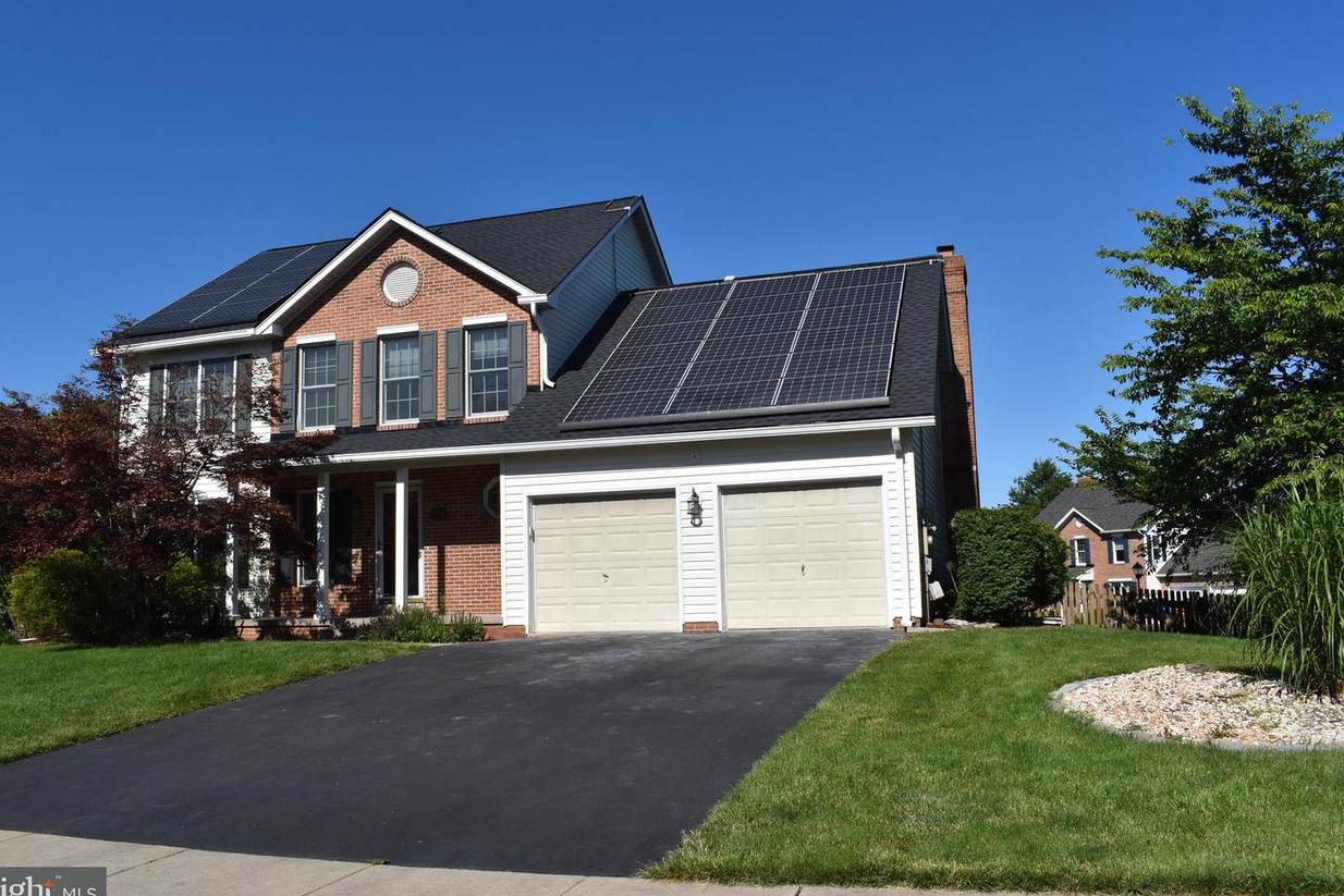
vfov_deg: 46.4
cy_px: 452
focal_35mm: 28
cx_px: 652
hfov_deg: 65.5
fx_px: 1045
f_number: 11
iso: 200
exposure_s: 1/500
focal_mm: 18
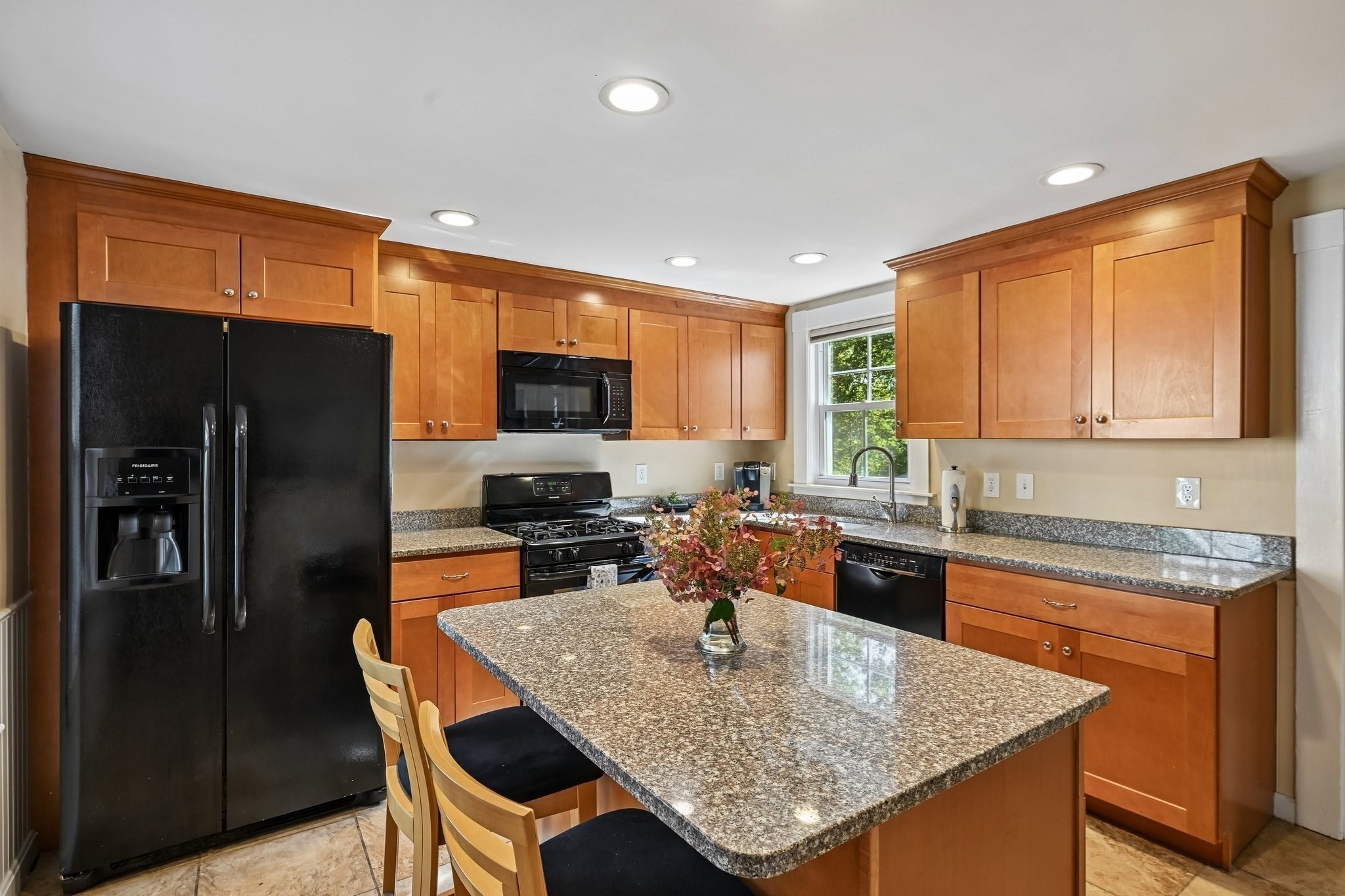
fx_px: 635
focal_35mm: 17
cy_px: 448
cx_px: 672
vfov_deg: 70.4
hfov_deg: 93.3
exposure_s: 1/15
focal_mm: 17
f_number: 8
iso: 400
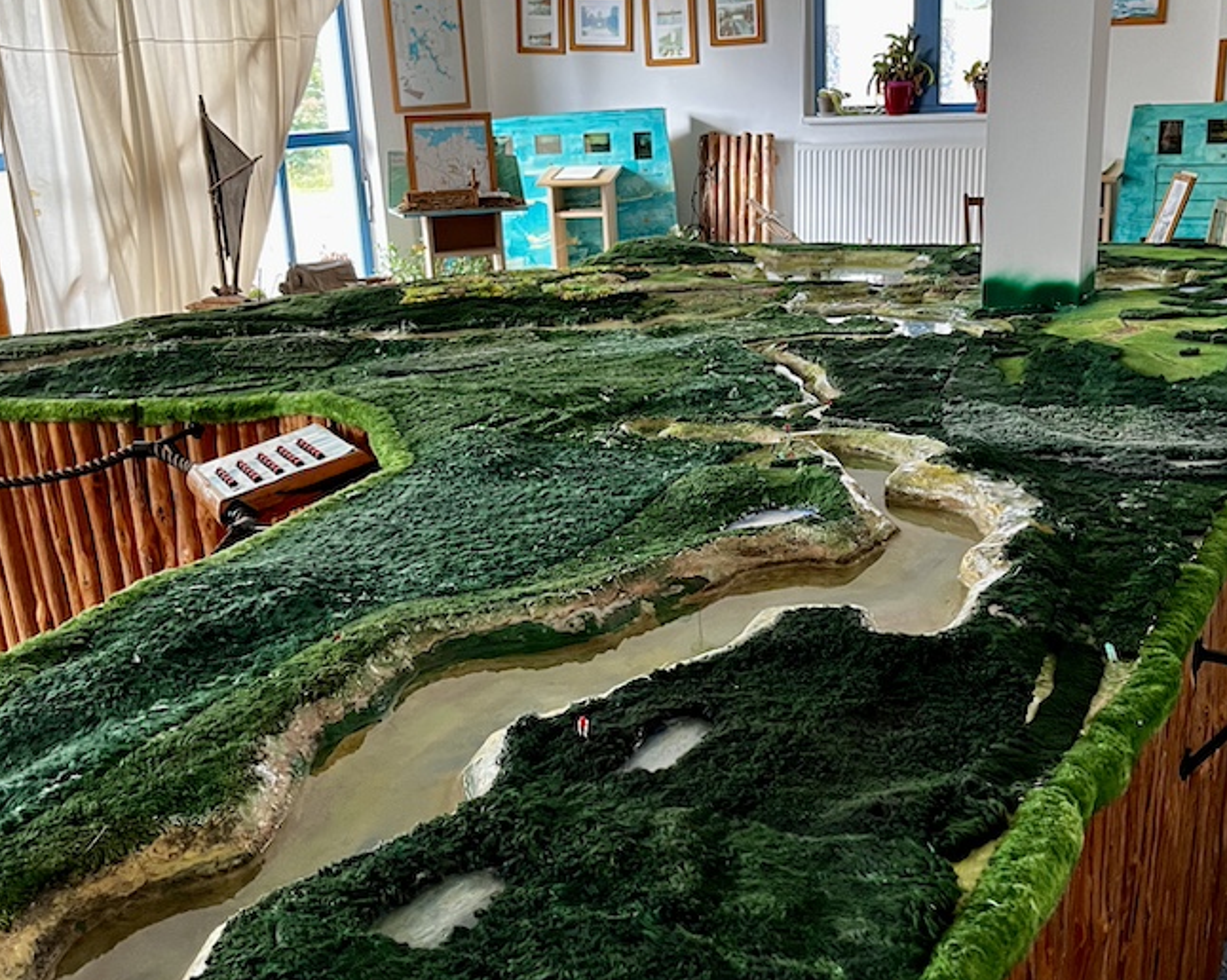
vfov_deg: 38.1
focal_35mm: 39
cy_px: 560
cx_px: 707
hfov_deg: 46.7
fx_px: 1415
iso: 400
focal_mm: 5.1
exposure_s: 1/60
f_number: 1.6
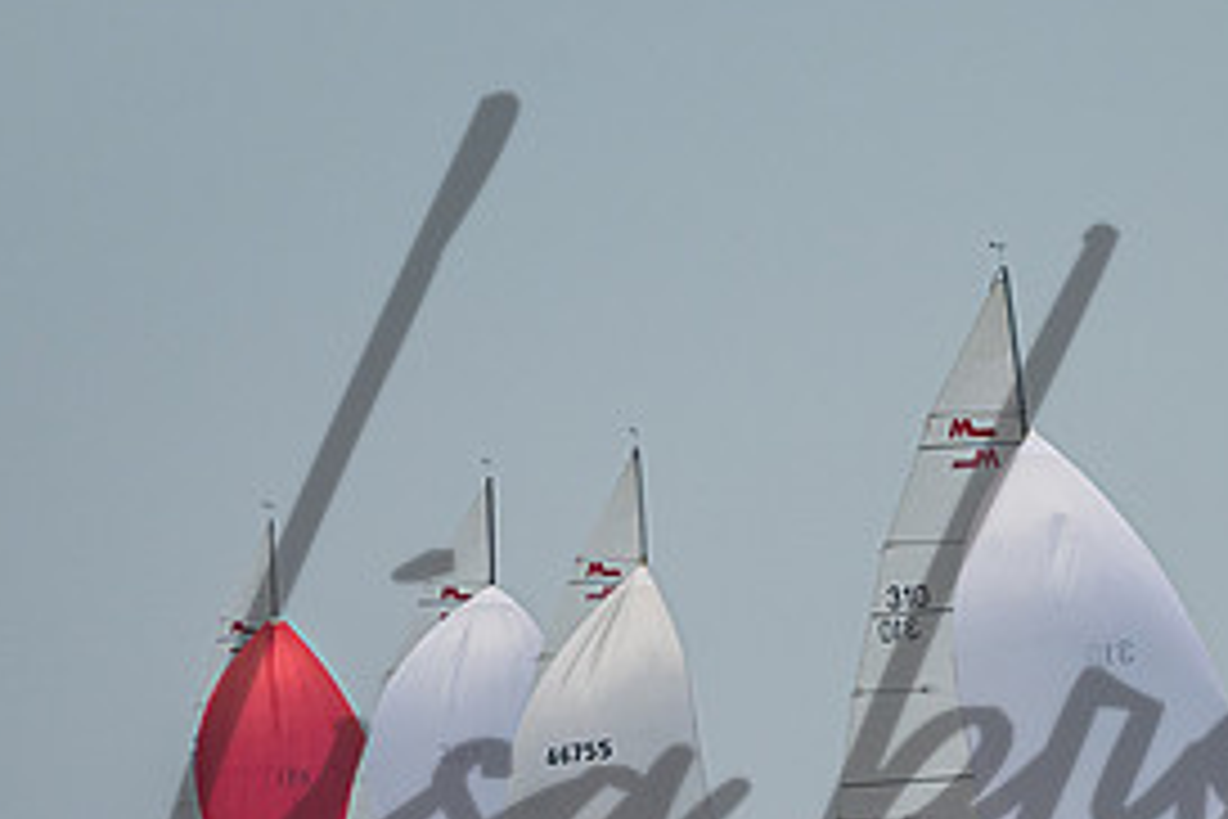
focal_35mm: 1154
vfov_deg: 1.2
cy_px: 708
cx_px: 1184
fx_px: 39361
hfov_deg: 1.8
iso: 500
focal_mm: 400
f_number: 8
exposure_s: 1/4000
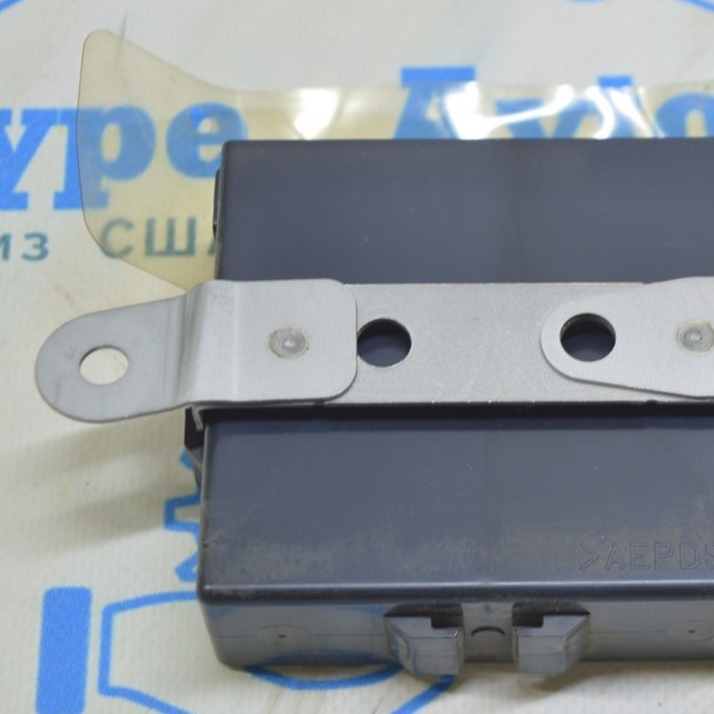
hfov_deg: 16.4
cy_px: 350
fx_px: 2450
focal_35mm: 105
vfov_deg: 16.6
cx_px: 591
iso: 400
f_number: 5.6
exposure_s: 1/20
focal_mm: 48
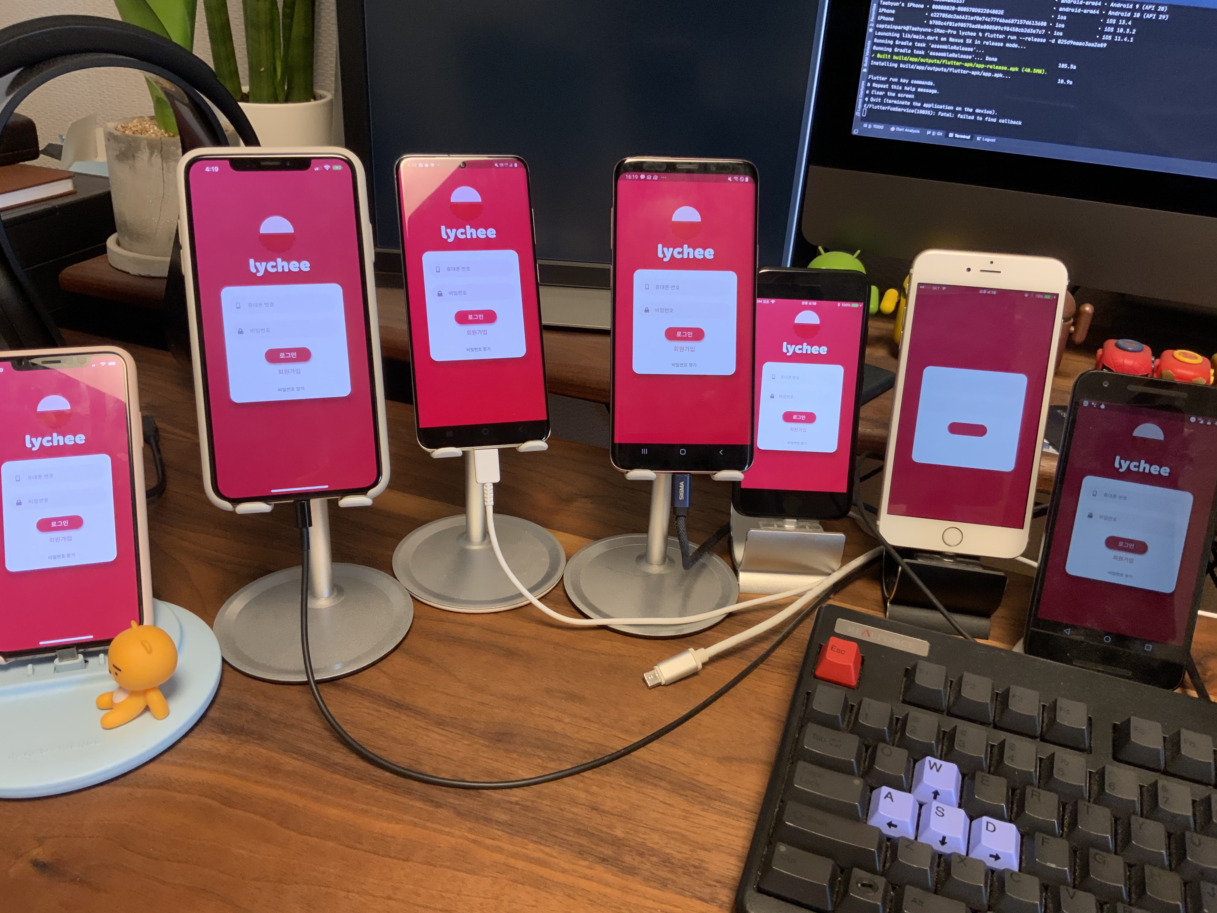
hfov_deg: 61.7
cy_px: 456
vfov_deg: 48.2
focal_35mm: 29
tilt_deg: -28.2
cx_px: 608
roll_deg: -3.7
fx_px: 1020
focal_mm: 3
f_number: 1.8
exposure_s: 1/60
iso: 125
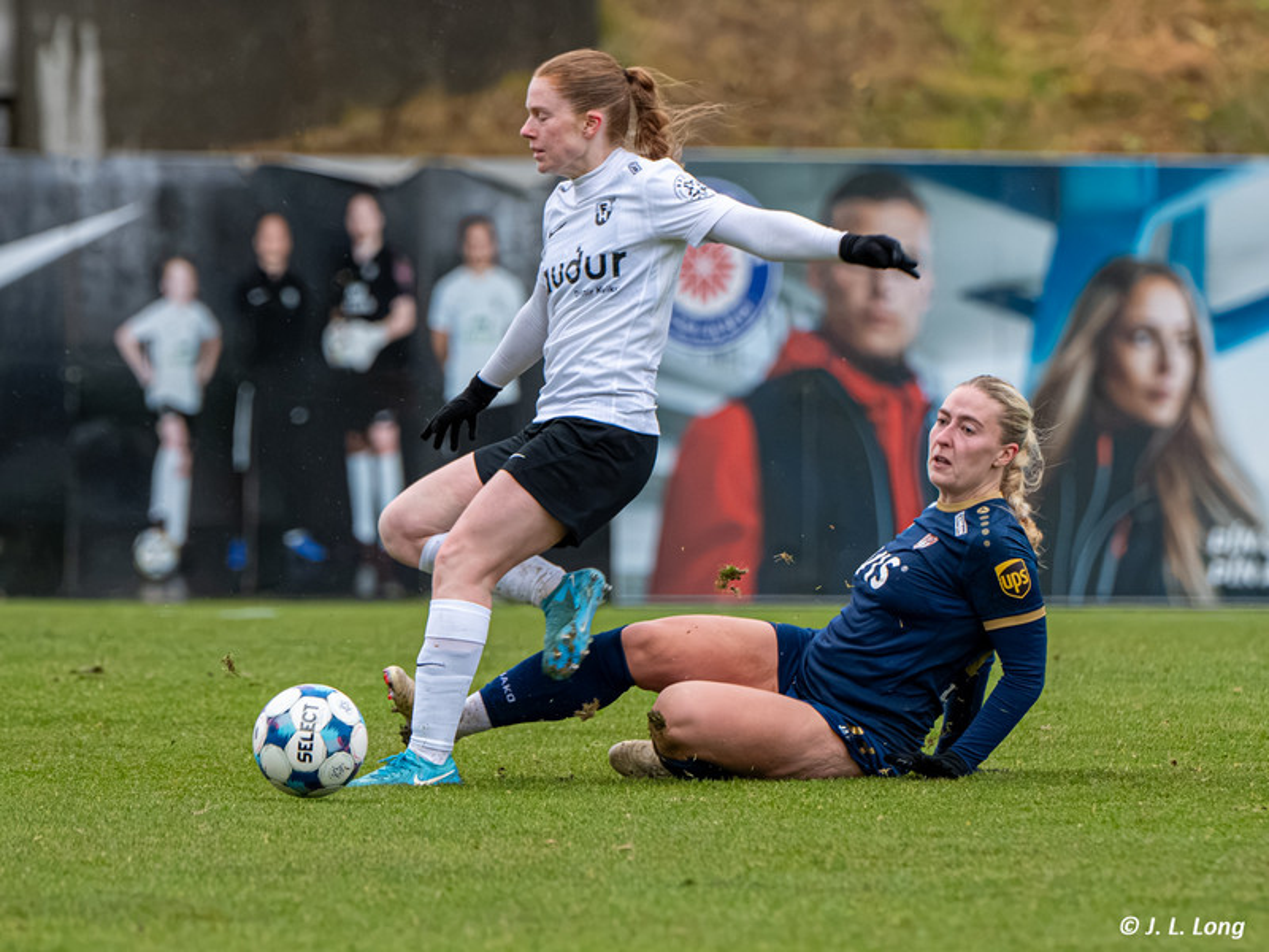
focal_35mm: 641
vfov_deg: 2.3
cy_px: 450
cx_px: 676
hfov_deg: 3.1
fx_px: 23493
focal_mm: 380
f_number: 6
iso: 3600
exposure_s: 1/1000
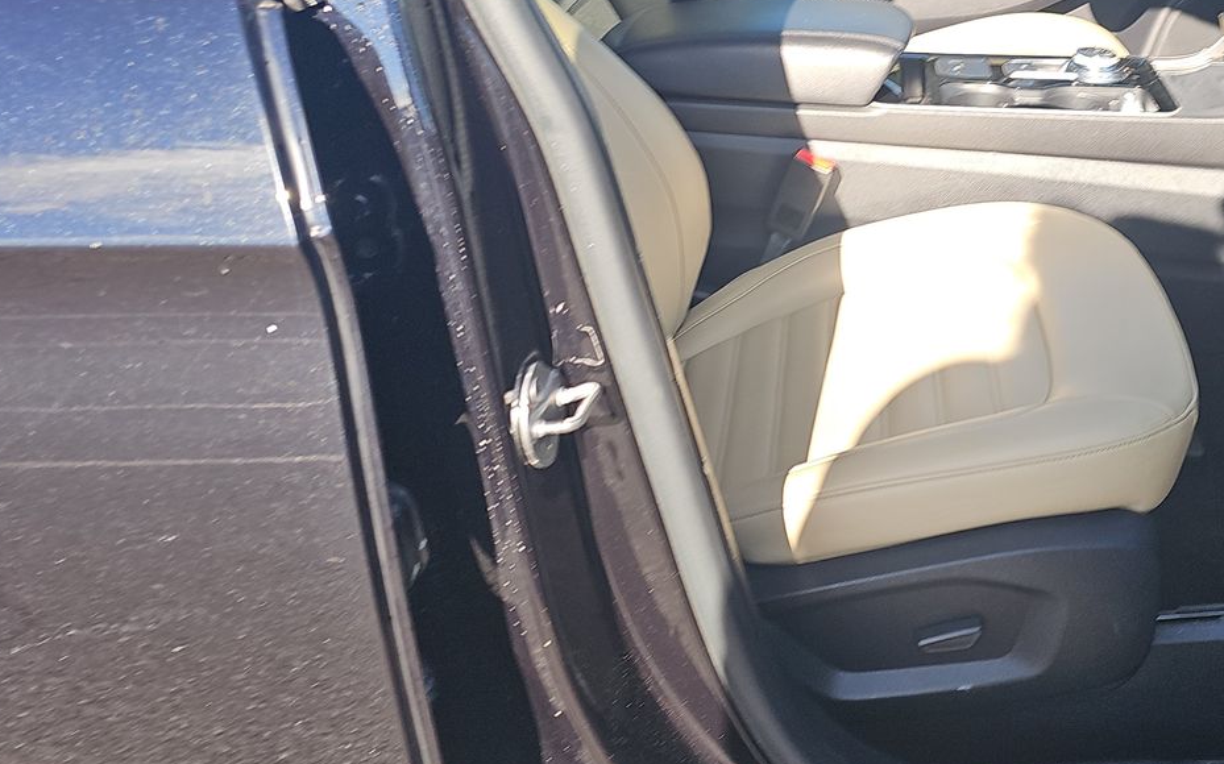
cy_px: 161
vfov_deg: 29.9
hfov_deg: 45.7
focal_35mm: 42
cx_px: 908
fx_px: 1401
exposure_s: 1/119
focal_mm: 6.3
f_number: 1.7
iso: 57
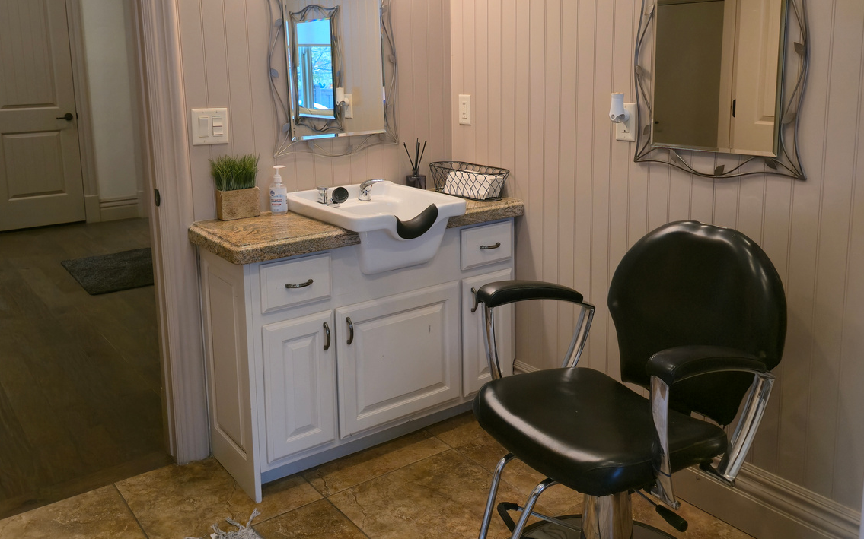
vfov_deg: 37.9
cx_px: 427
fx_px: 777
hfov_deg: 58.1
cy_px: 186
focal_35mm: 33
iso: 40
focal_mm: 6.3
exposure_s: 1/60
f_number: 1.7
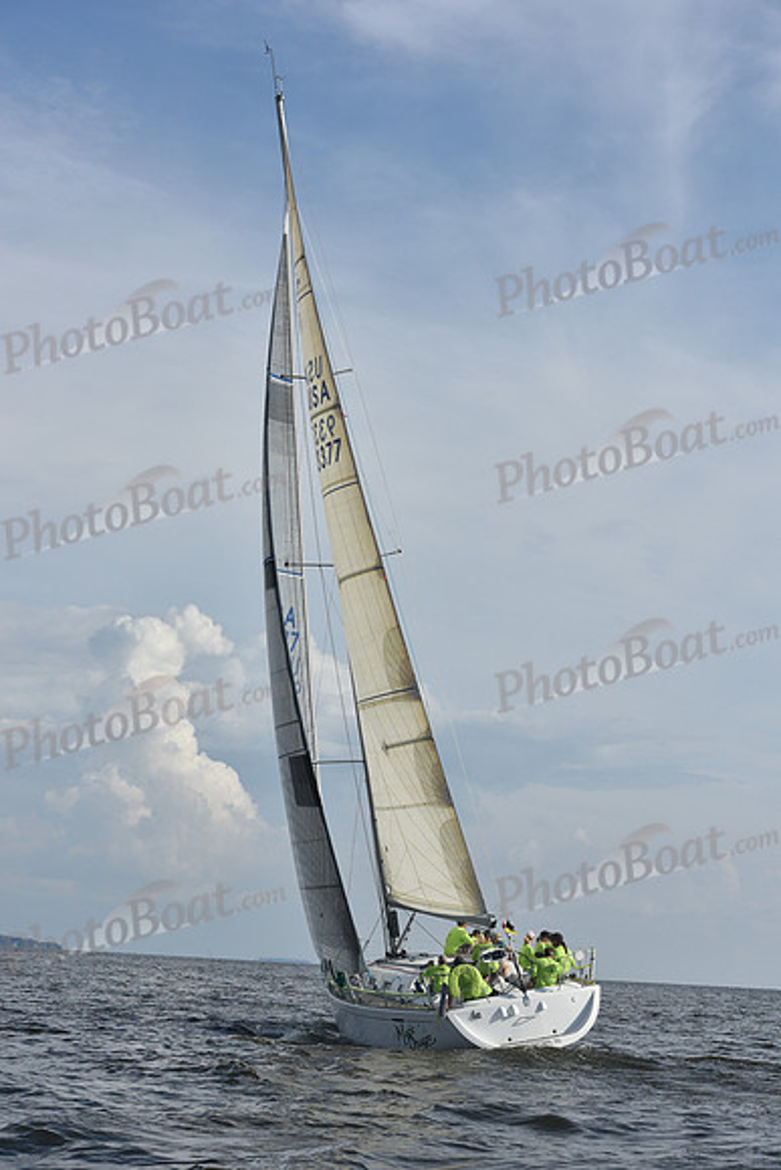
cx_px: 390
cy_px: 585
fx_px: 2276
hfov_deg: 19.5
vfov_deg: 28.8
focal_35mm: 70
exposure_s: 1/1250
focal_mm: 70
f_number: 9
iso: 250
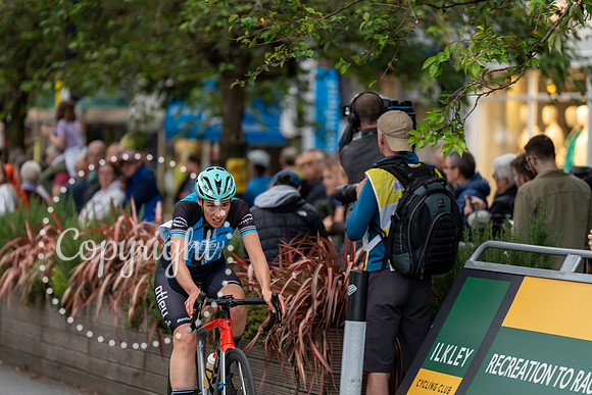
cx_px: 296
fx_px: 3092
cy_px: 198
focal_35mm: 188
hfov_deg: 10.9
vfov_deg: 7.3
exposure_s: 1/800
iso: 1000
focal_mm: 188
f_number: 2.8
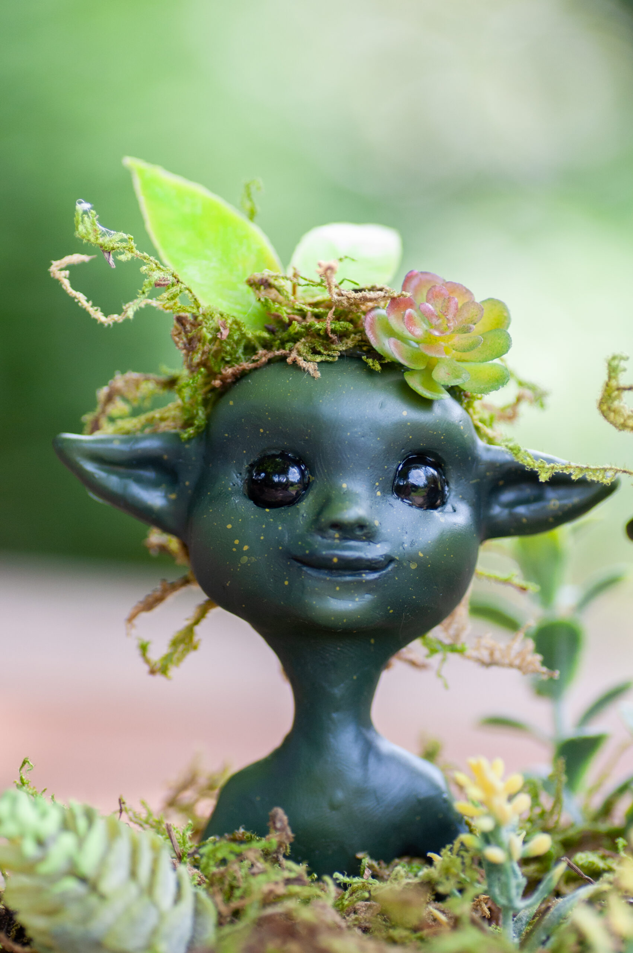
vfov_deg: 15.2
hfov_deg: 10.1
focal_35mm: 135
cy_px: 476
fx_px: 3570
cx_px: 316
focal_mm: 90
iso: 640
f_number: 3.5
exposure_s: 1/640
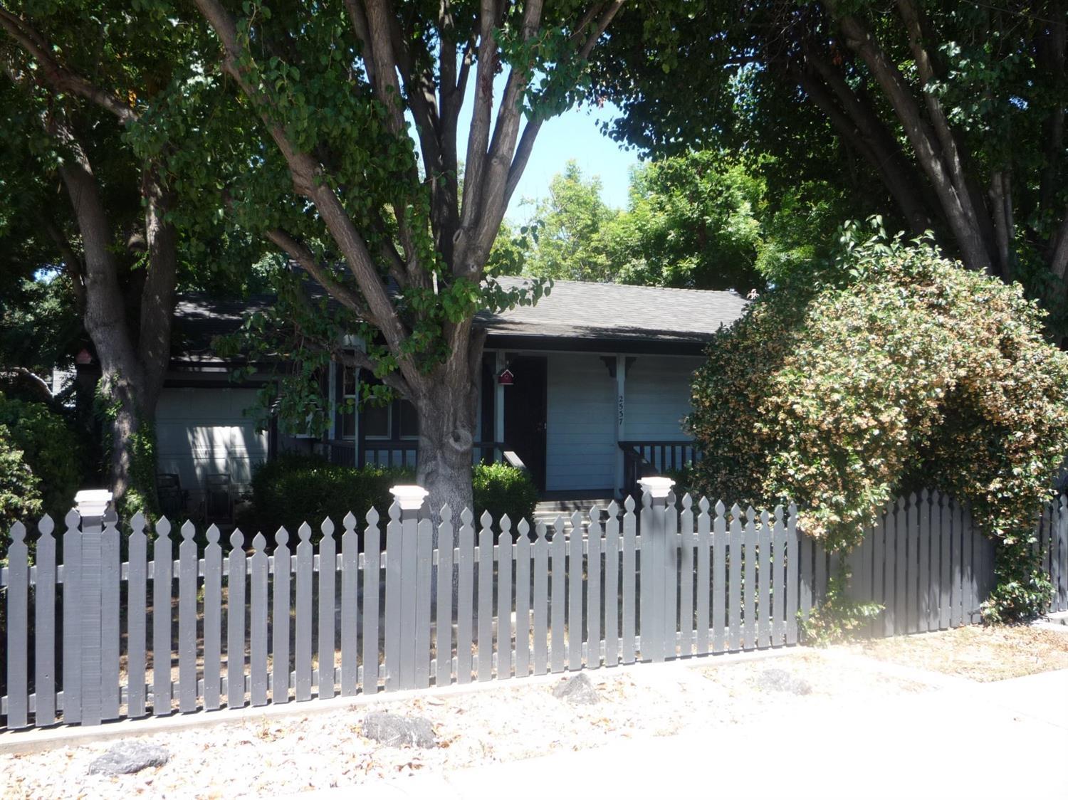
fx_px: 925
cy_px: 400
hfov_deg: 60.0
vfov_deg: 46.8
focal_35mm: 30
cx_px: 534
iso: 100
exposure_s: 1/200
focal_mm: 5.2
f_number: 4
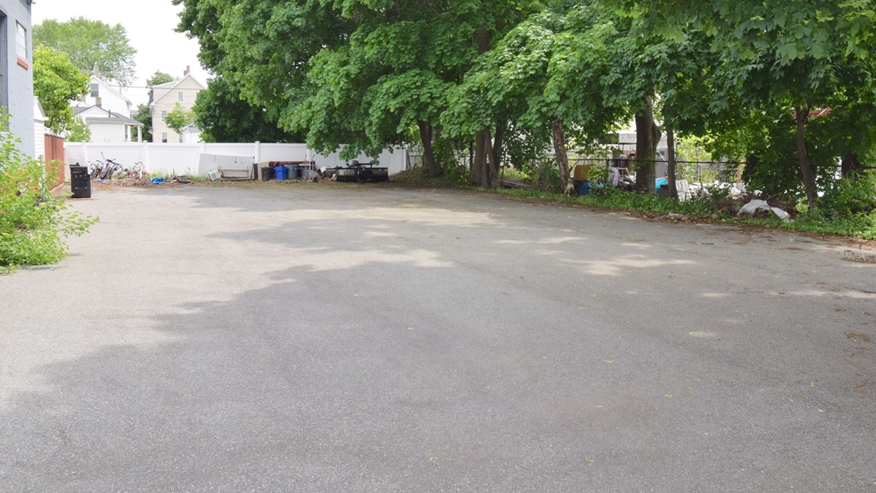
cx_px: 445
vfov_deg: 38.2
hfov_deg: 63.4
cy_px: 201
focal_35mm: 31
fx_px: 709
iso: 400
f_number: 13
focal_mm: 19
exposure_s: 1/200
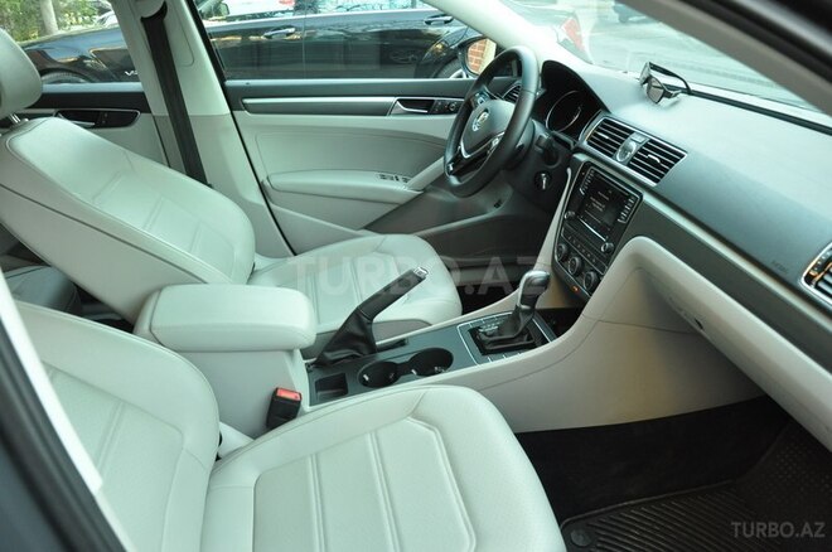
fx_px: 623
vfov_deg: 47.8
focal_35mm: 27
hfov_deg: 67.5
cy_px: 276
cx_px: 416
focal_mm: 18
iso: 800
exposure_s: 1/40
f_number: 5.6
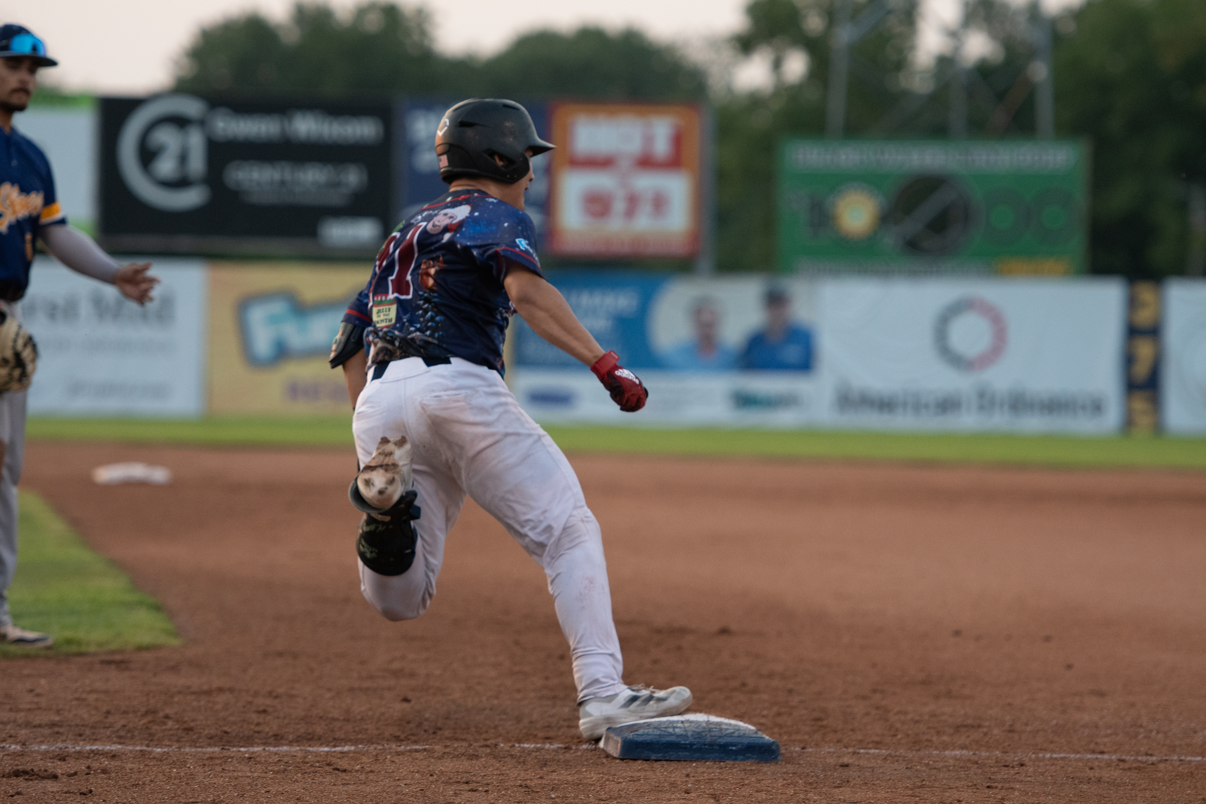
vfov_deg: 5.9
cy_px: 402
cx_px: 603
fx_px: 7771
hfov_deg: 8.9
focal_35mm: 232
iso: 1250
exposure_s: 1/2000
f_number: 2.8
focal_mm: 155
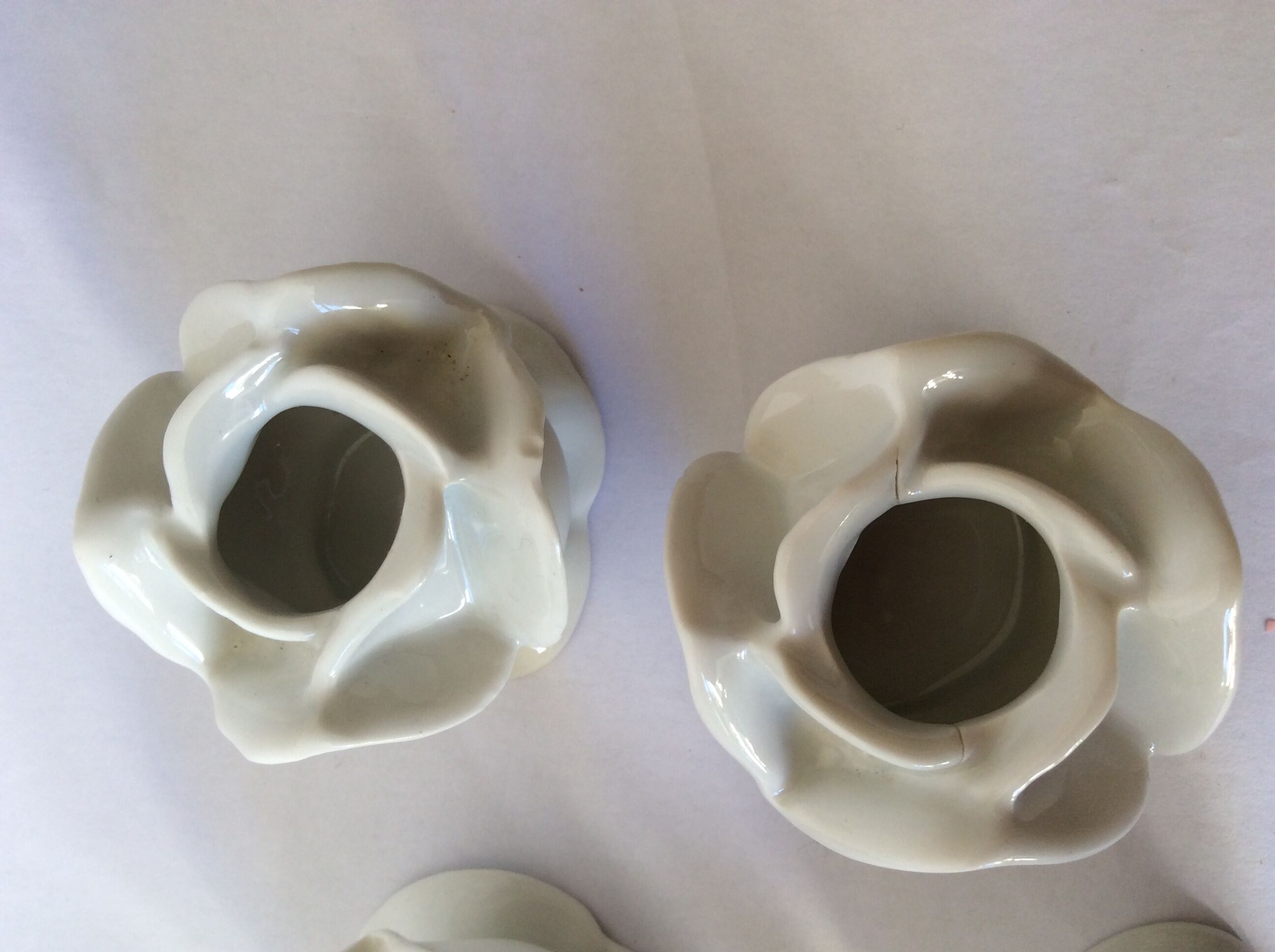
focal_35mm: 32
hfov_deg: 56.9
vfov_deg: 44.1
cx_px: 638
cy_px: 476
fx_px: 1177
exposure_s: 1/50
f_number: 2.4
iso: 32
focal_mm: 3.3
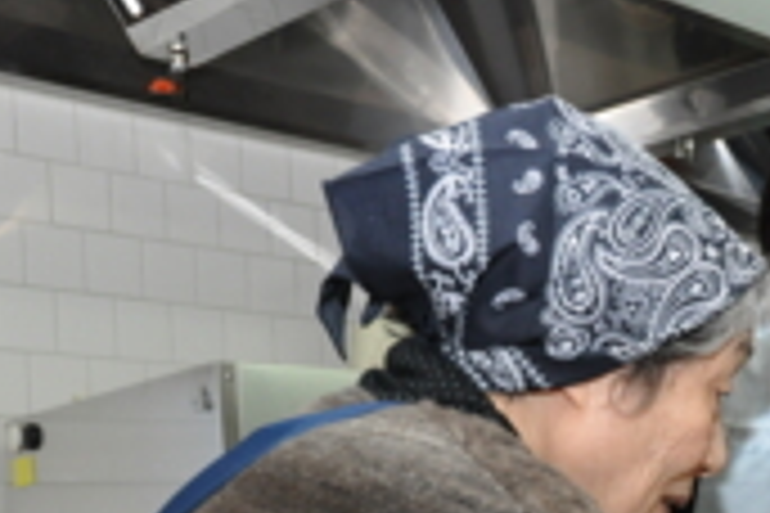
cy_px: 536
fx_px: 1647
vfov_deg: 17.2
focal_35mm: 77
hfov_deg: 25.1
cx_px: 756
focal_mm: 22
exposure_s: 1/80
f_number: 7.1
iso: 1250
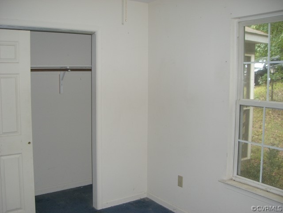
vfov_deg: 37.7
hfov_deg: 49.0
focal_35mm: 38
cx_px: 142
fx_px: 311
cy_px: 106
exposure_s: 1/60
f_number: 2.7
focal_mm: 6.2
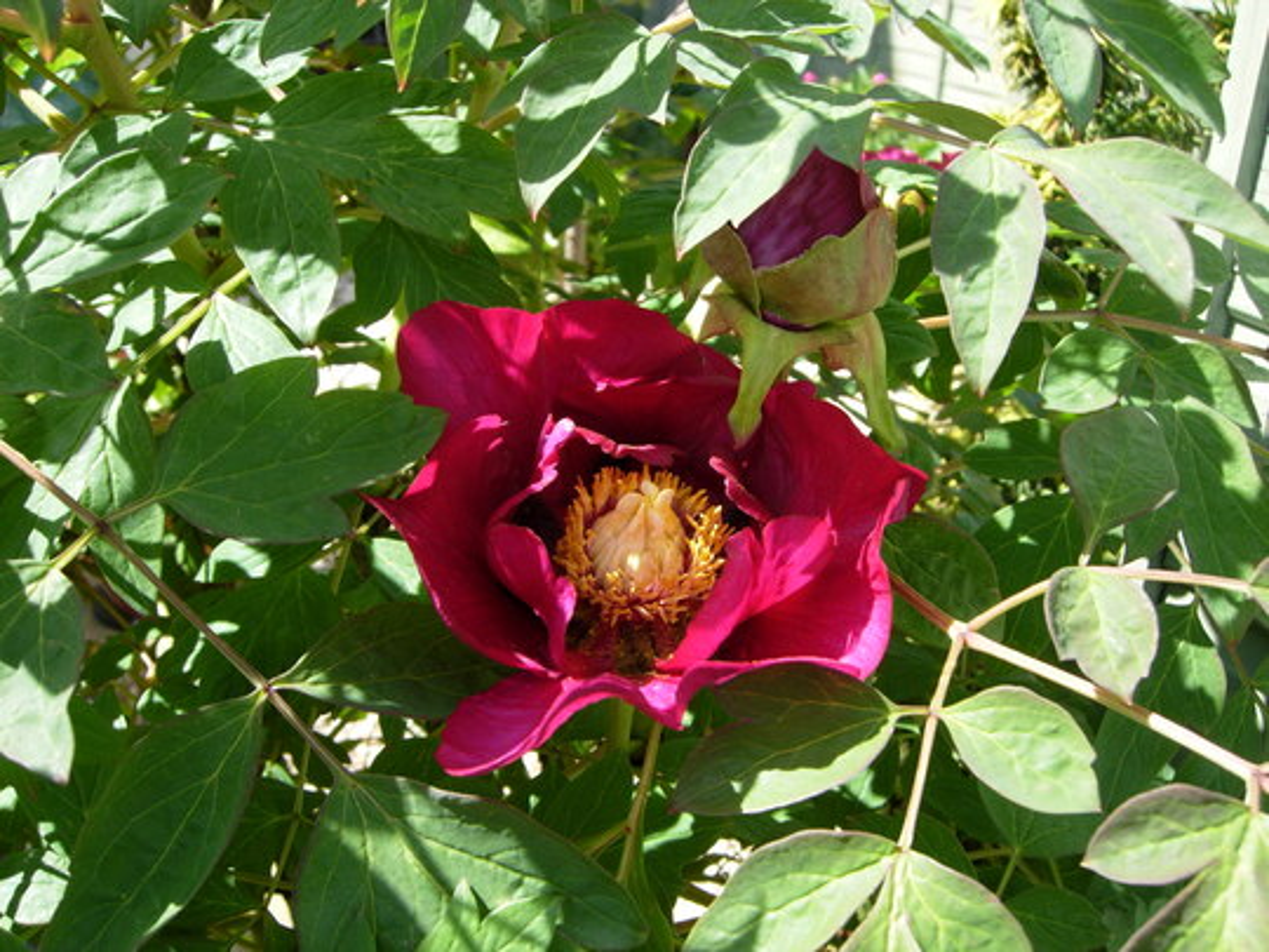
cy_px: 476
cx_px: 634
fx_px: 1320
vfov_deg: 39.7
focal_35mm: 36
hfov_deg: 51.4
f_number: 4.3
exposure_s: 1/132
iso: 50
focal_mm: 7.5
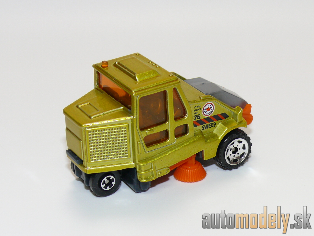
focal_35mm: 98
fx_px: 889
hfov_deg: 20.0
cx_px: 157
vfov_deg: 15.1
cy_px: 118
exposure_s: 1/30
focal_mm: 13.2
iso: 100
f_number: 4
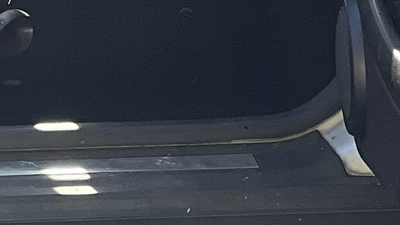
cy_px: -206
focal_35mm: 450
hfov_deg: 4.8
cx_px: -262
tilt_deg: -7.4
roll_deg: +0.7
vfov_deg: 2.7
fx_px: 4773
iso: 25
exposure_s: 1/121
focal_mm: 9
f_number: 2.8
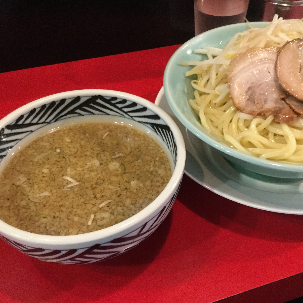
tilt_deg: -45.8
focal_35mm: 37
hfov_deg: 44.8
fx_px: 366
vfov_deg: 44.9
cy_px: 153
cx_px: 174
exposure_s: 1/17
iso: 200
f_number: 2.4
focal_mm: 3.3
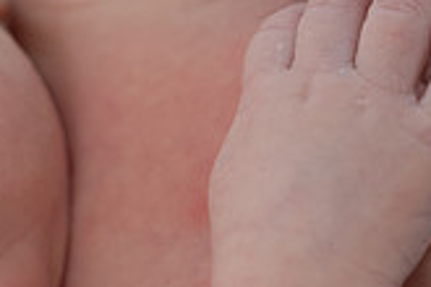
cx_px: -76
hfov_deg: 9.3
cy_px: 247
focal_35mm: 218
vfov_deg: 6.3
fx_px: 2610
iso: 800
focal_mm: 41.4
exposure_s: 1/240
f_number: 2.8
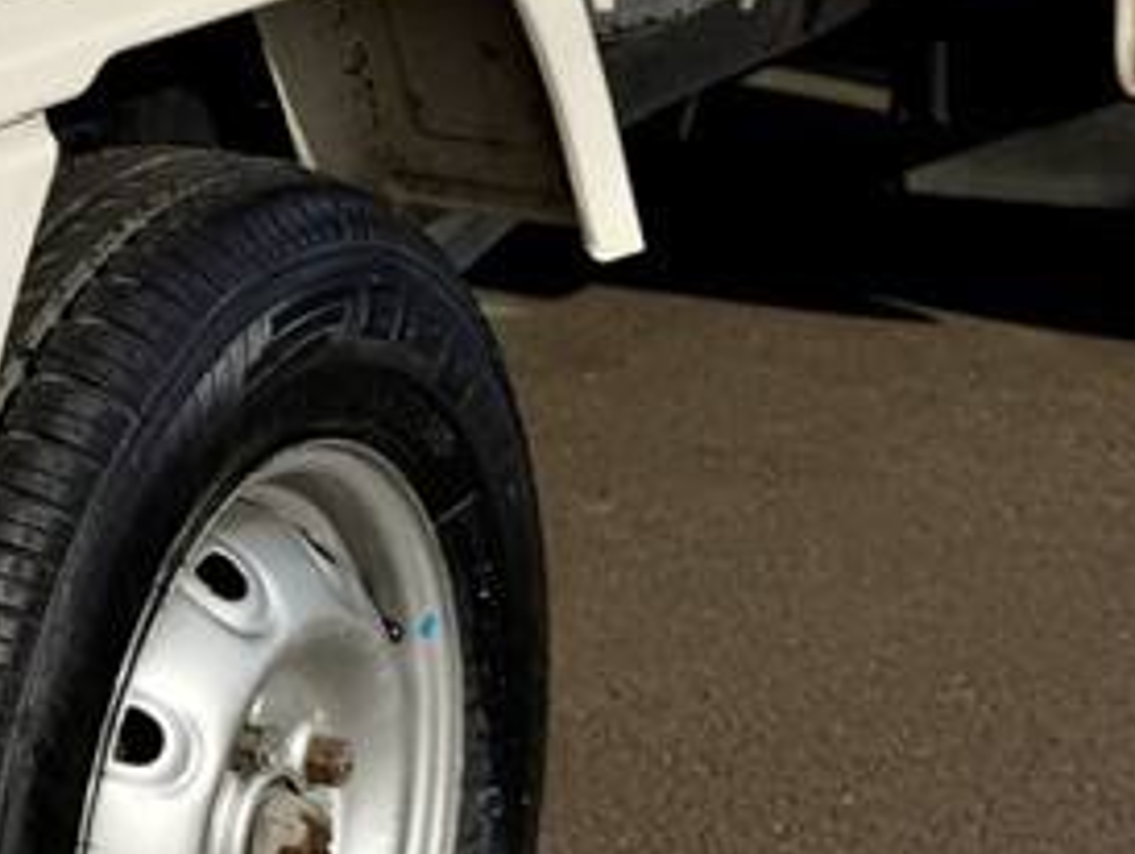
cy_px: -257
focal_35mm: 112
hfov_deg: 16.7
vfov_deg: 12.8
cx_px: -290
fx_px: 3676
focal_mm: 6.76
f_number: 1.78
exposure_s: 1/10309
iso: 80
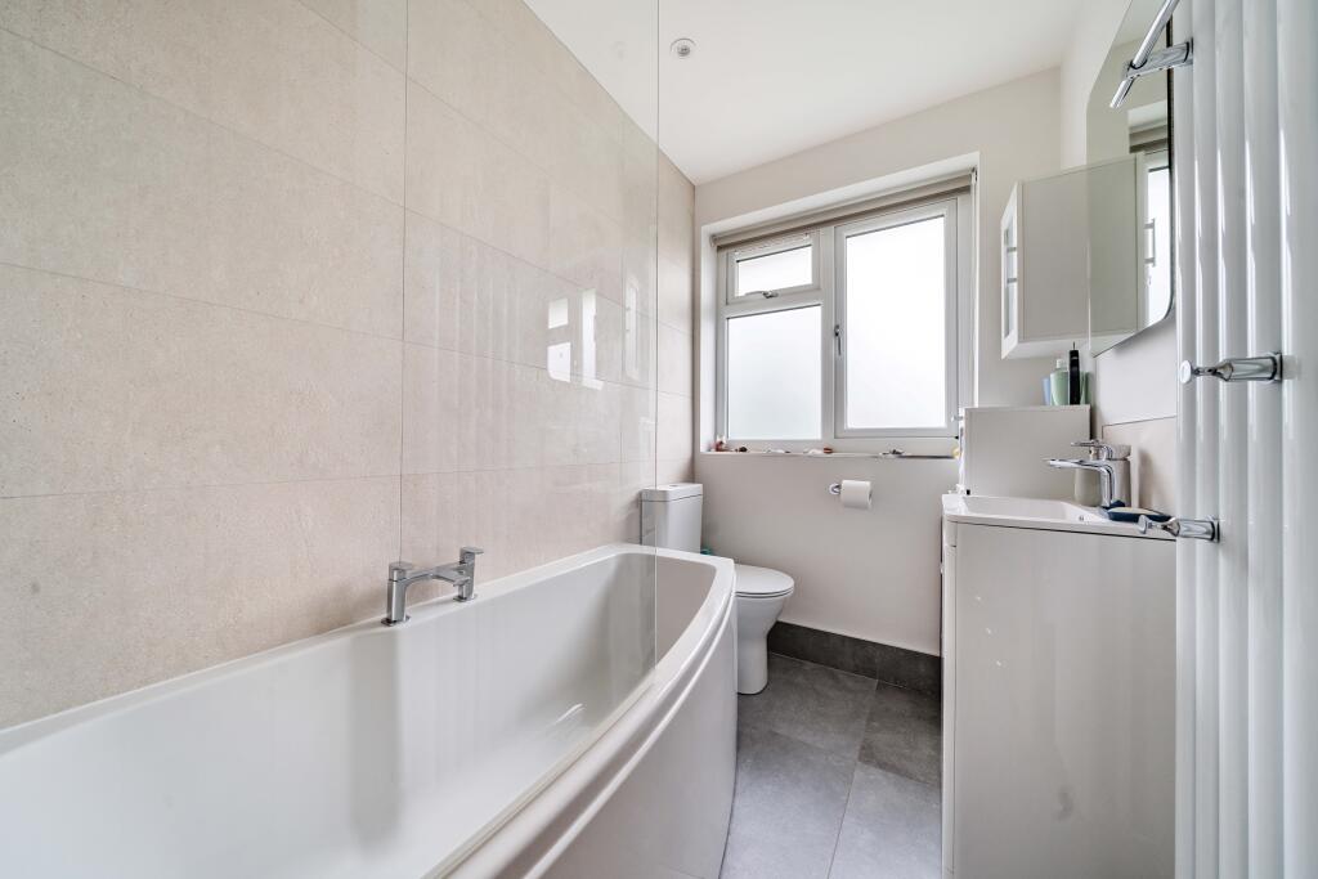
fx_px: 439
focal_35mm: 12
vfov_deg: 90.0
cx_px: 659
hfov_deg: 112.6
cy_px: 440
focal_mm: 12
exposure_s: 1/10
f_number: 8
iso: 100
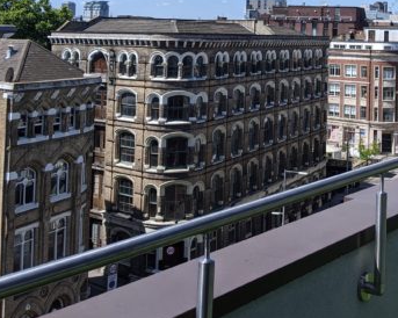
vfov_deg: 24.7
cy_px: 6
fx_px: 695
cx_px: 342
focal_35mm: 59
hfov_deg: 30.8
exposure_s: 1/3356
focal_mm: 4.44
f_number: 1.8
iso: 69
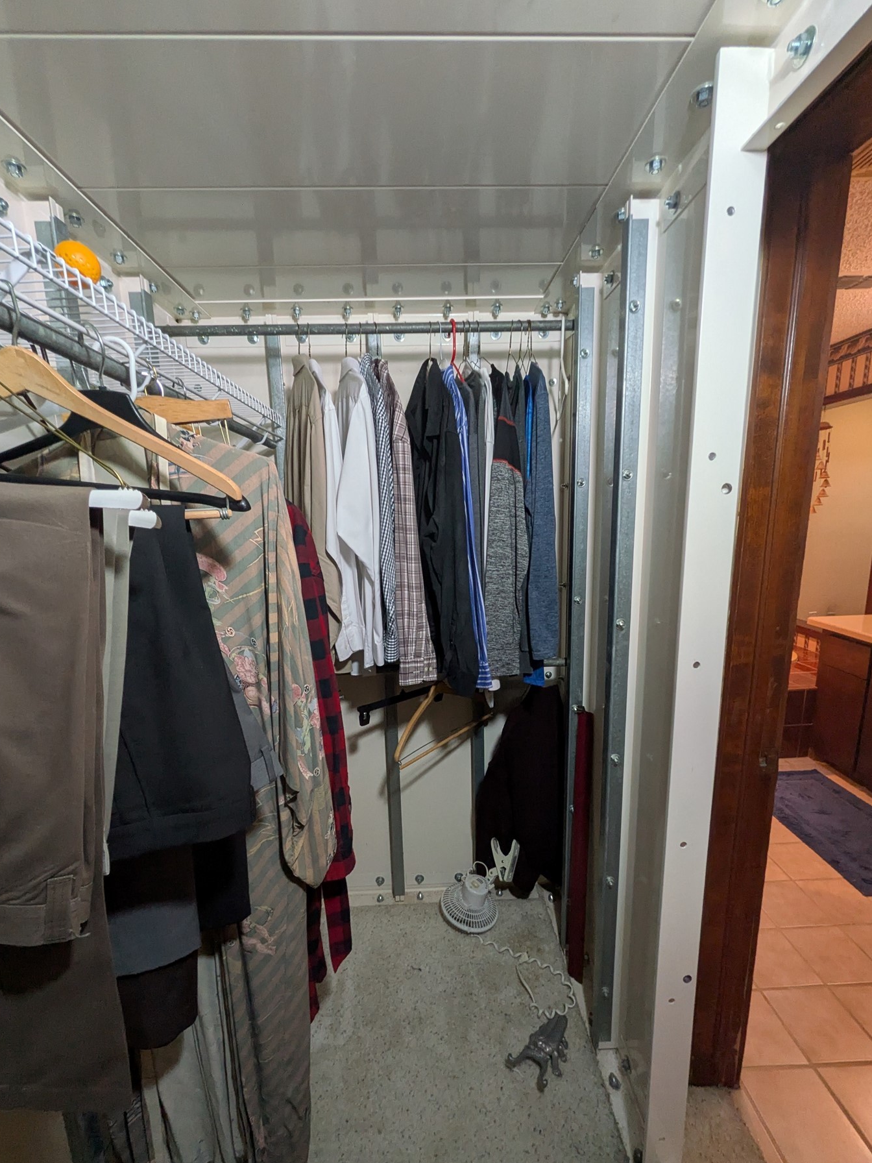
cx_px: 437
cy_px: 602
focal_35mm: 15
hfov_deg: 81.7
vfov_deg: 98.1
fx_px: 504
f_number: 2.2
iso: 281
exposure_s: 1/60
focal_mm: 1.83
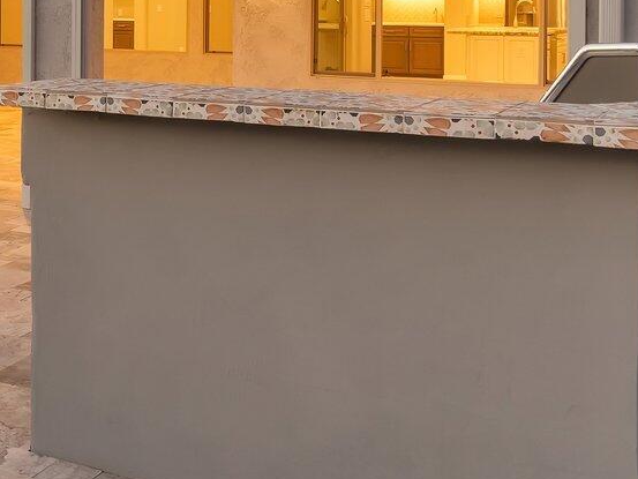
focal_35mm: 59
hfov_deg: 31.2
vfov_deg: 24.0
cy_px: 17
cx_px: 54
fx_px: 1084
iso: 400
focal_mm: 11
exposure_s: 1/1.25
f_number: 8
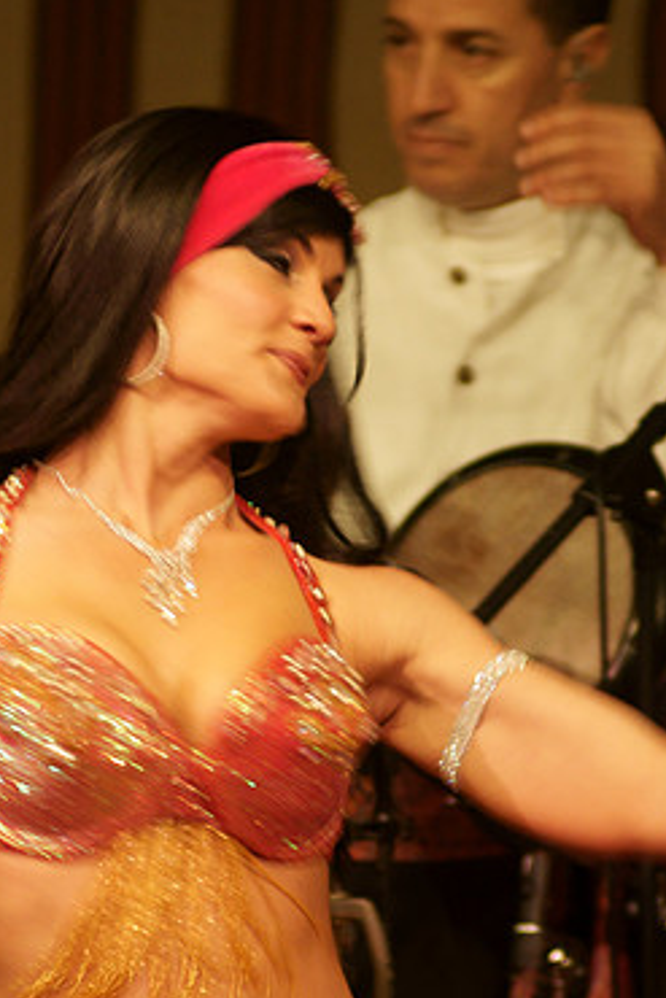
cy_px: 601
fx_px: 13029
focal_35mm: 470
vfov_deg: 4.4
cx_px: 185
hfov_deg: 2.9
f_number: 2.8
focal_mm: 200
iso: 800
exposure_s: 1/30
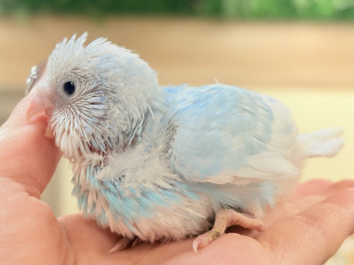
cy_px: 132
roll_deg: +0.6
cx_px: 177
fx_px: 532
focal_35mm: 52
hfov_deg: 36.8
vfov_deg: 28.0
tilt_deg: +3.7
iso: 50
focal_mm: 5.96
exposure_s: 1/121
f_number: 1.6
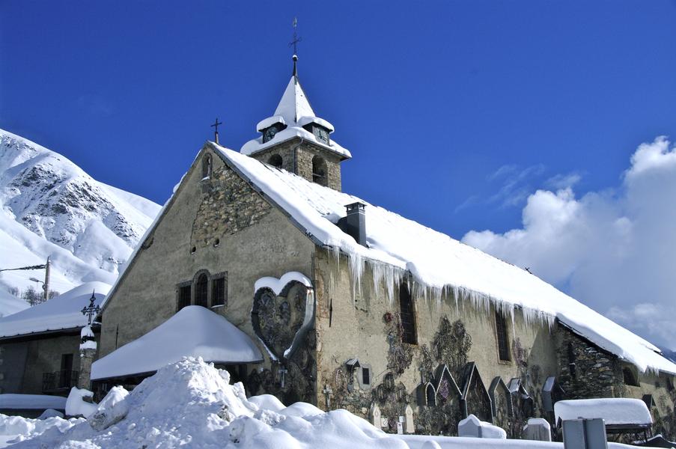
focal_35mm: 40
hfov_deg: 48.2
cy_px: 224
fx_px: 756
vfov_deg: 33.1
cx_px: 338
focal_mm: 26.88
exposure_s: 1/2000
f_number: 11
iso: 400
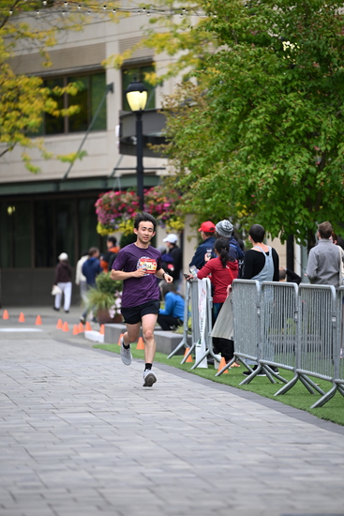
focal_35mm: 200
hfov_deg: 6.9
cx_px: 172
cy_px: 258
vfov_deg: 10.3
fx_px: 2865
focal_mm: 200
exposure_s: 1/2000
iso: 640
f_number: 2.8
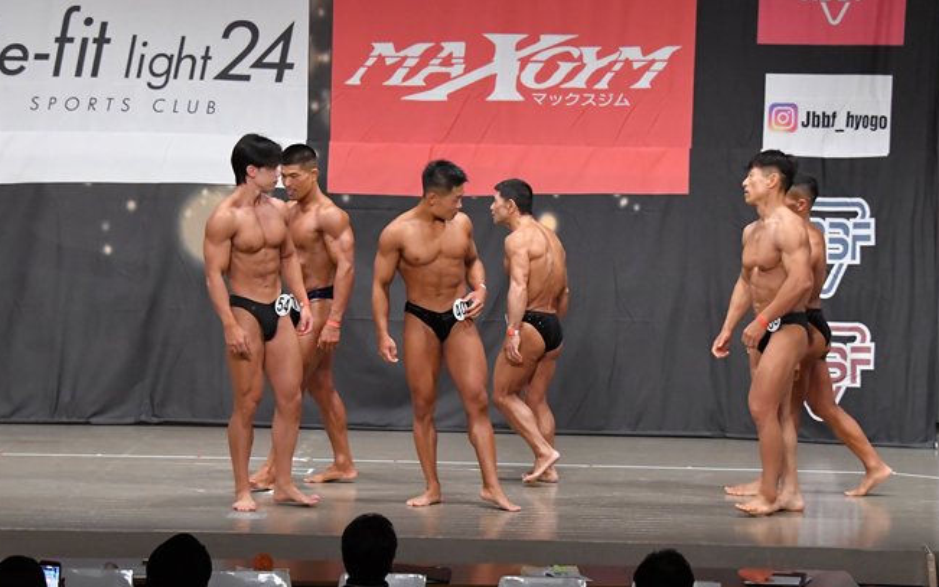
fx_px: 3634
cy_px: 278
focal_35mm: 142
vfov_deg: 9.2
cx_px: 433
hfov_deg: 14.7
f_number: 5.6
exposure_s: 1/400
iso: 6400
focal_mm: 78
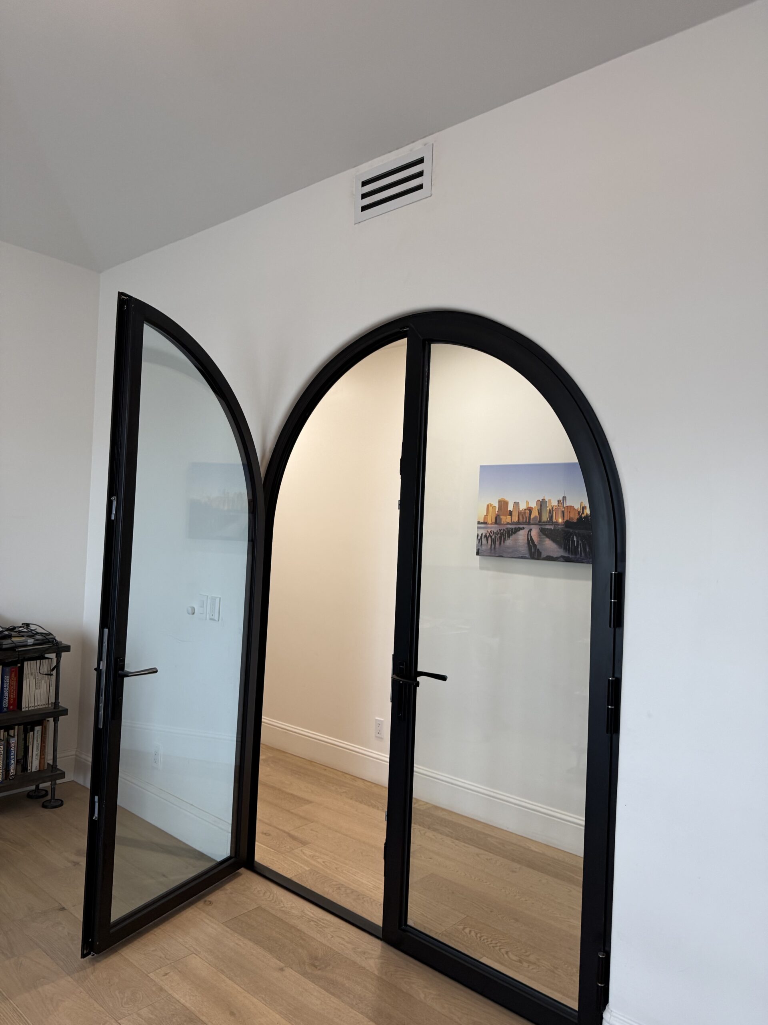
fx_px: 710
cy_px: 512
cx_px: 384
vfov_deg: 71.6
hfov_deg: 56.8
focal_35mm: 24
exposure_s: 1/120
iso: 200
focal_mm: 6.76
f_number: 1.78
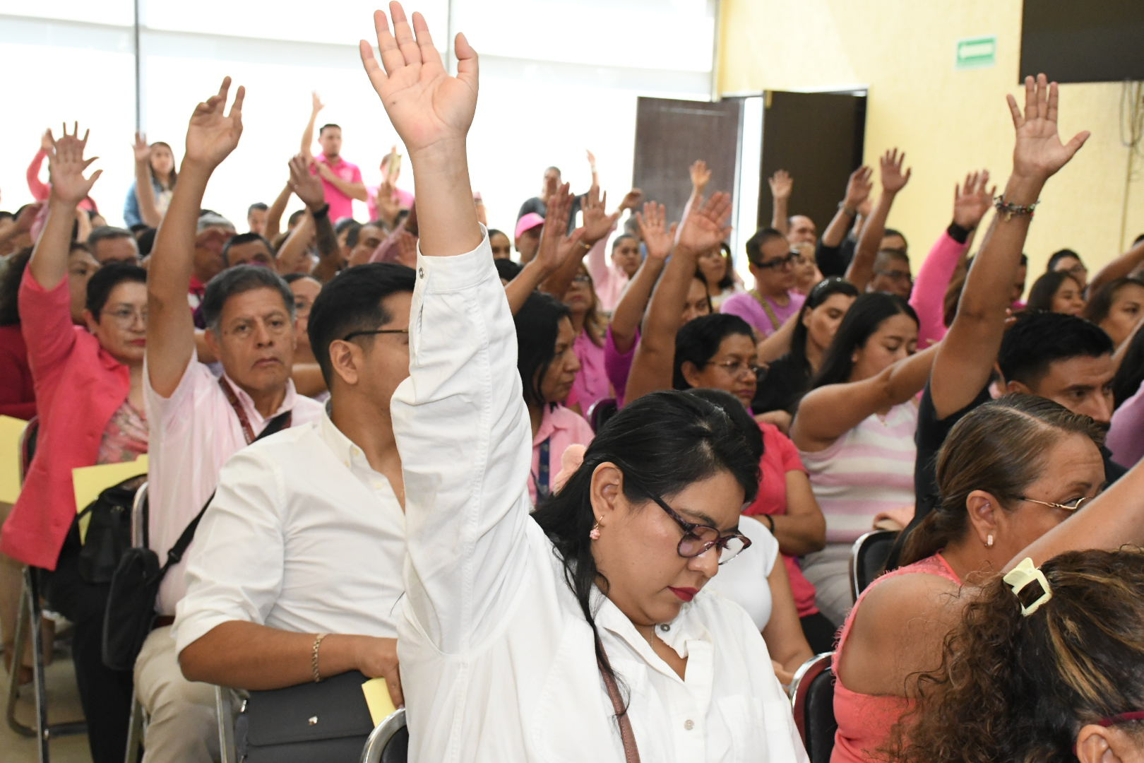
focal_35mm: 57
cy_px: 382
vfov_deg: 23.8
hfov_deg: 35.1
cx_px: 572
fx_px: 1811
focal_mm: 38
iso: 4000
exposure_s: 1/125
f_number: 7.1
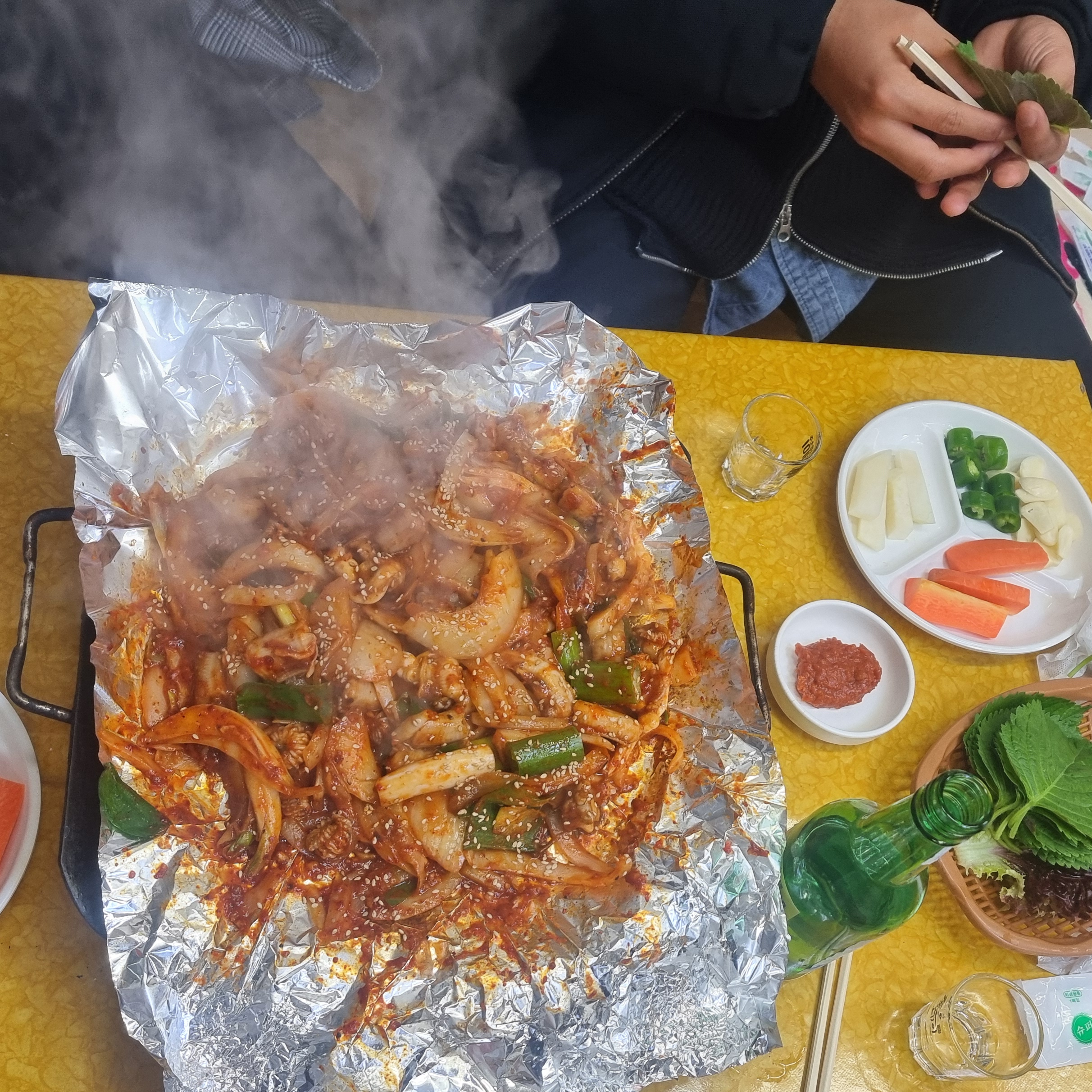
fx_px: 1249
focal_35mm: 35
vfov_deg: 46.9
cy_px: 669
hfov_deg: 47.2
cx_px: 562
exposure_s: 1/120
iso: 160
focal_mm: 6.7
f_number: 1.8
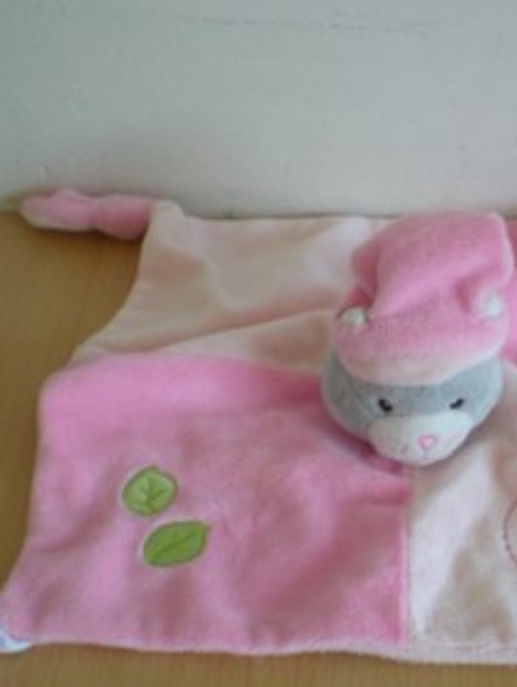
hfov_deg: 20.8
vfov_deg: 27.7
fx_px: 1392
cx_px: 424
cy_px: 390
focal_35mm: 70
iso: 200
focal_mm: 6.3
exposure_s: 1/47
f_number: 3.1
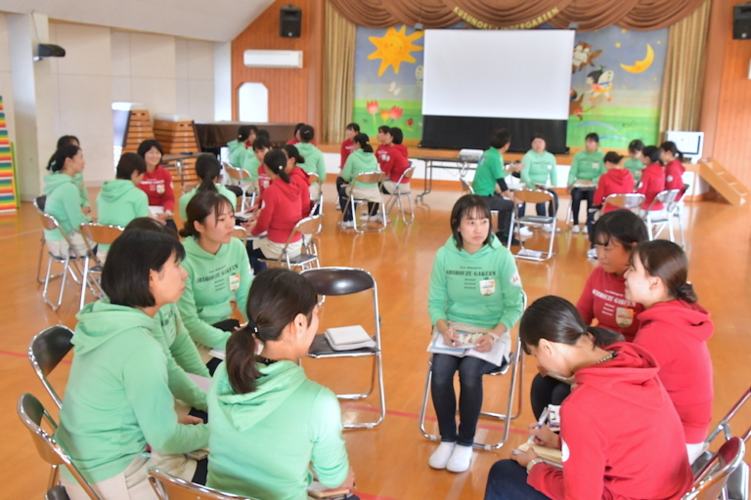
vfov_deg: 36.9
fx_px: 751
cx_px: 376
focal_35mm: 36
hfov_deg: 53.1
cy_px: 250
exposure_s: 1/200
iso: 4000
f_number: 7.1
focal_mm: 24
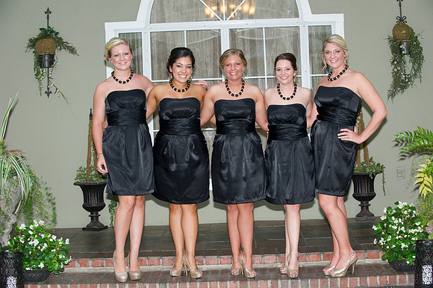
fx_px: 841
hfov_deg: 28.9
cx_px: 216
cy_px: 144
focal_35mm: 70
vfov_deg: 19.4
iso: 800
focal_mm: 70
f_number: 4.5
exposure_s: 1/160
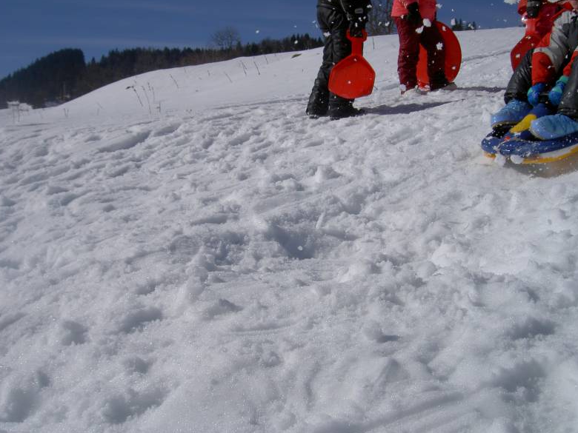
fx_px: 668
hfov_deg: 46.8
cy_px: 219
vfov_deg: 36.0
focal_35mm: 40
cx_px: 290
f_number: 4.7
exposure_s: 1/2000
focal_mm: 8
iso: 100
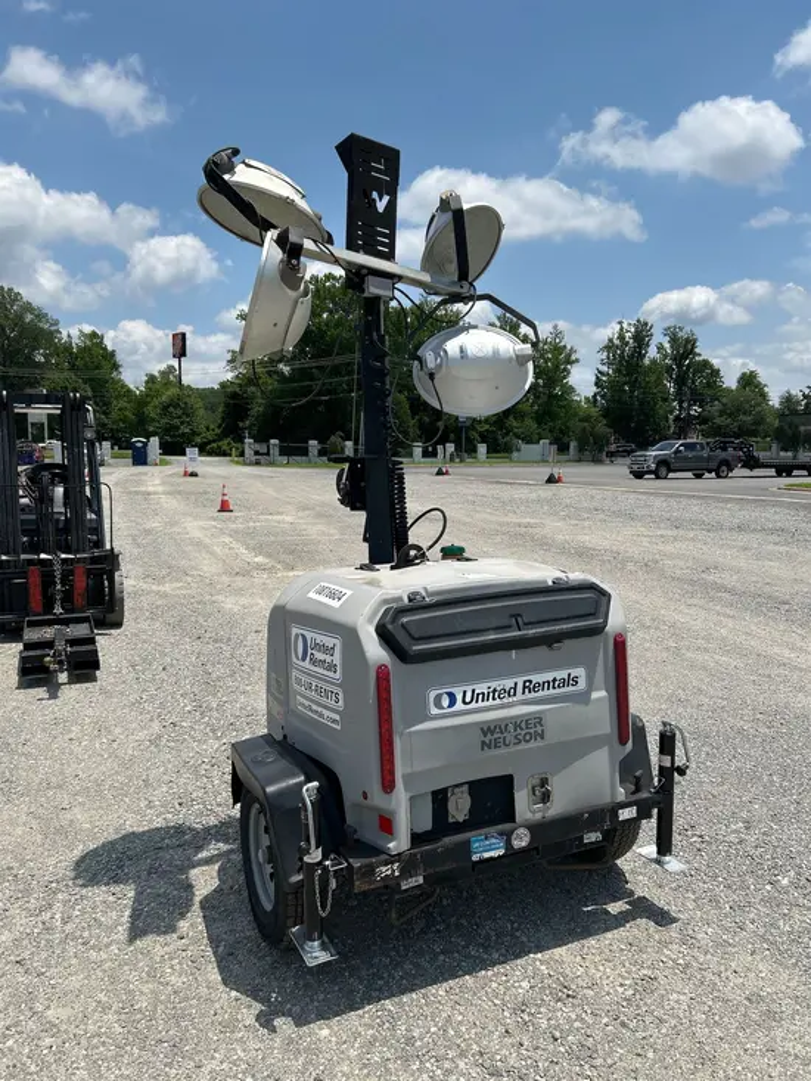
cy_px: 540
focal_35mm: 26
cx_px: 406
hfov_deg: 53.1
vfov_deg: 67.3
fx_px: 812
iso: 50
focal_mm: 5.7
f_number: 1.5
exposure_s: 1/6579
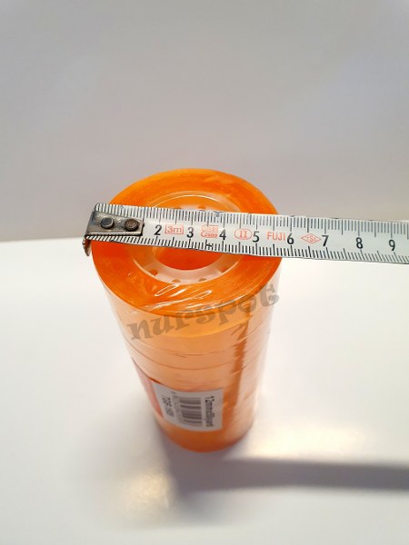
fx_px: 410
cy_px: 272
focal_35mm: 26
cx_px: 204
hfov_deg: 53.1
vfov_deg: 67.3
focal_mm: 4.32
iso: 320
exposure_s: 1/40
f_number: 2.4
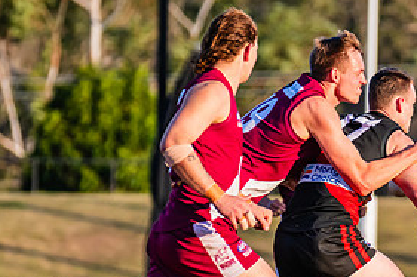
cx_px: 434
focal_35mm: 590
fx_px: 6830
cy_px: 206
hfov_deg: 3.5
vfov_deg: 2.3
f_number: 5.6
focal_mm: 240
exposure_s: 1/1600
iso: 800
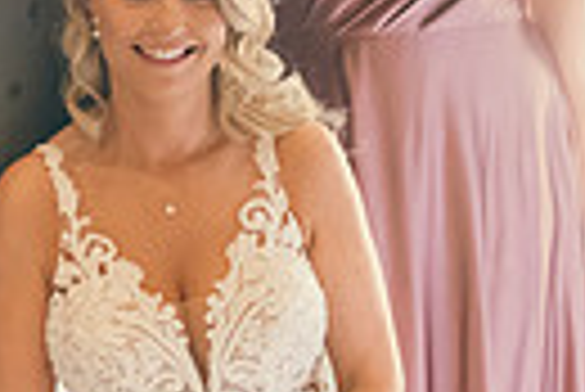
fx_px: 2326
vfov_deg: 9.5
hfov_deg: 14.2
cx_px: 36
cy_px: -79
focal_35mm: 143
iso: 1250
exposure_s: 1/160
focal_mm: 32
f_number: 3.5
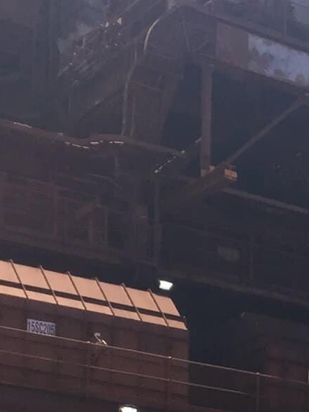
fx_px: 1499
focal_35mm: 126
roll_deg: +0.1
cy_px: 628
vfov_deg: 14.5
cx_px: 583
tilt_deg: +5.5
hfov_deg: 10.9
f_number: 2.2
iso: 32
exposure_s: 1/1041
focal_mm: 4.15
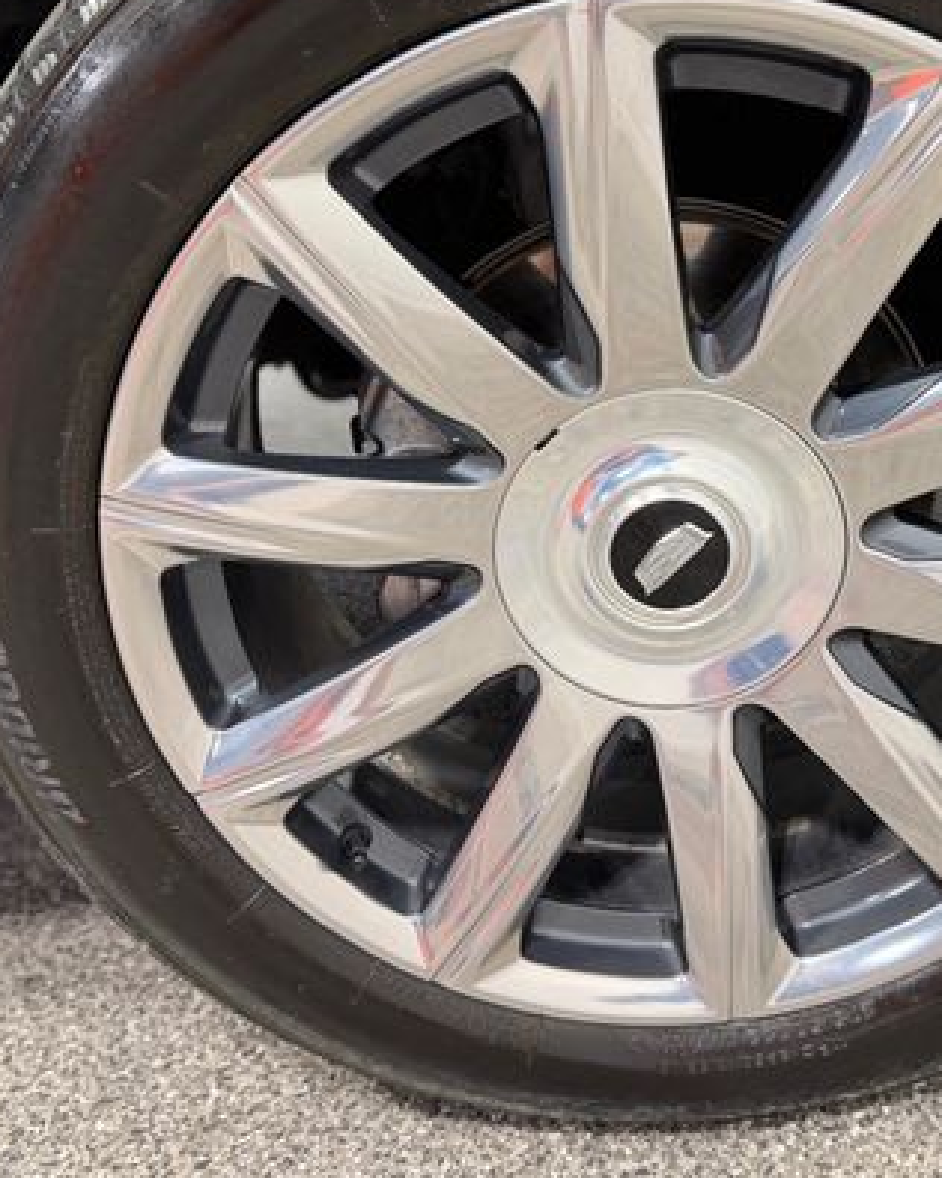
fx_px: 1324
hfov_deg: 38.7
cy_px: 480
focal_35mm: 38
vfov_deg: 47.7
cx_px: 632
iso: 160
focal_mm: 6.76
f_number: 1.78
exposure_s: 1/120
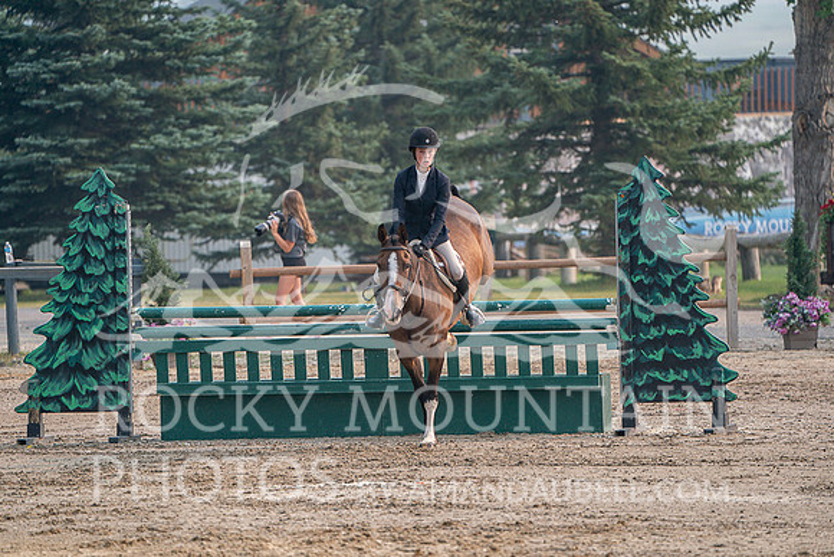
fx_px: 7855
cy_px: 278
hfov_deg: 6.1
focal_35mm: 339
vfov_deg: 4.1
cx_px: 417
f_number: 5.6
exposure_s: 1/800
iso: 500
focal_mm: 339
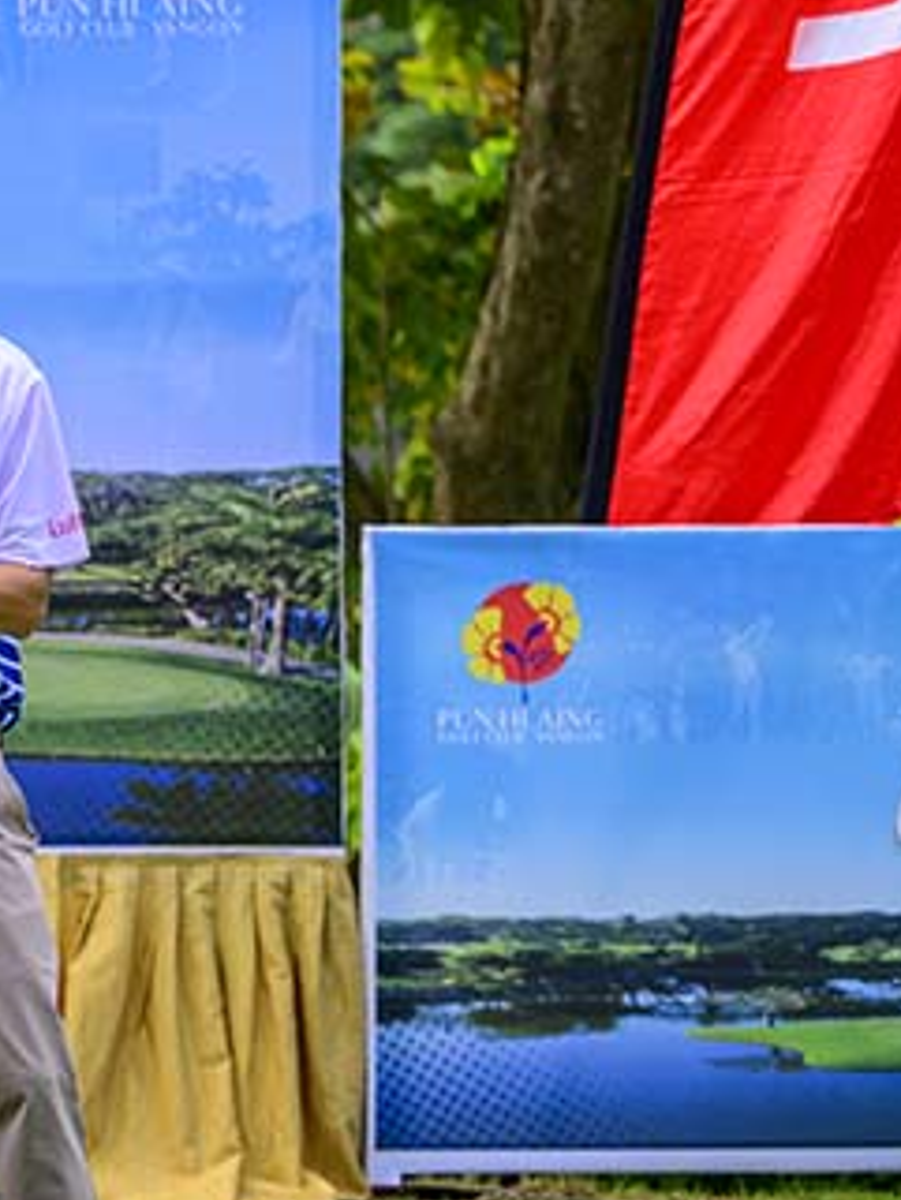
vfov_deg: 9.8
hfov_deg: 7.1
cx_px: -871
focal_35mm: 201
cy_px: 594
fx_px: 6971
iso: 320
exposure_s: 1/1600
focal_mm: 70
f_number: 2.8
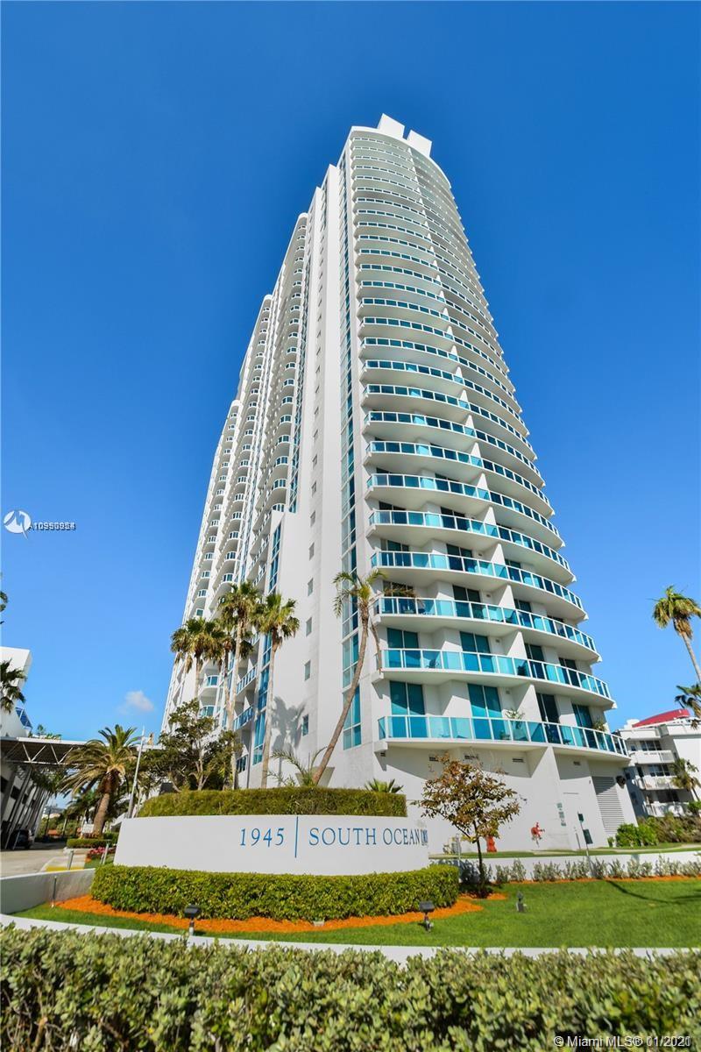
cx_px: 350
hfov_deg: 77.3
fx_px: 438
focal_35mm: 15
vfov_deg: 100.4
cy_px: 526
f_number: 7.1
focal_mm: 10
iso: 100
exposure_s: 1/250
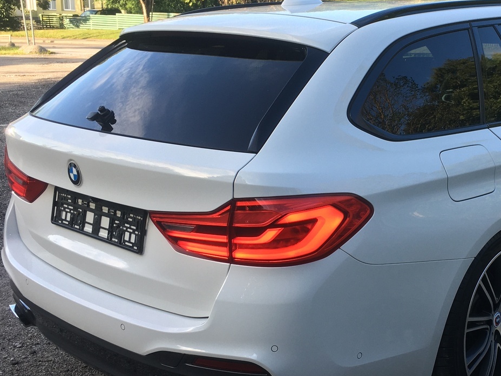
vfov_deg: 29.1
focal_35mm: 50
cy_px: 185
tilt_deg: -13.2
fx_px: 724
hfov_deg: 37.2
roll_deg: -1.8
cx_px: 381
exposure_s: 1/188
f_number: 2.2
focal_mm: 4.15
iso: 25
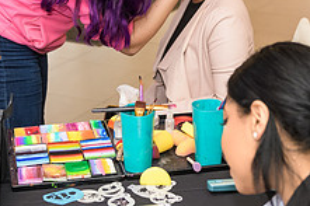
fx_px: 792
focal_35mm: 92
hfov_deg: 22.2
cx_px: 156
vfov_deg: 14.5
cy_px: -25
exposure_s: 1/125
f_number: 3.2
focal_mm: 35
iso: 800
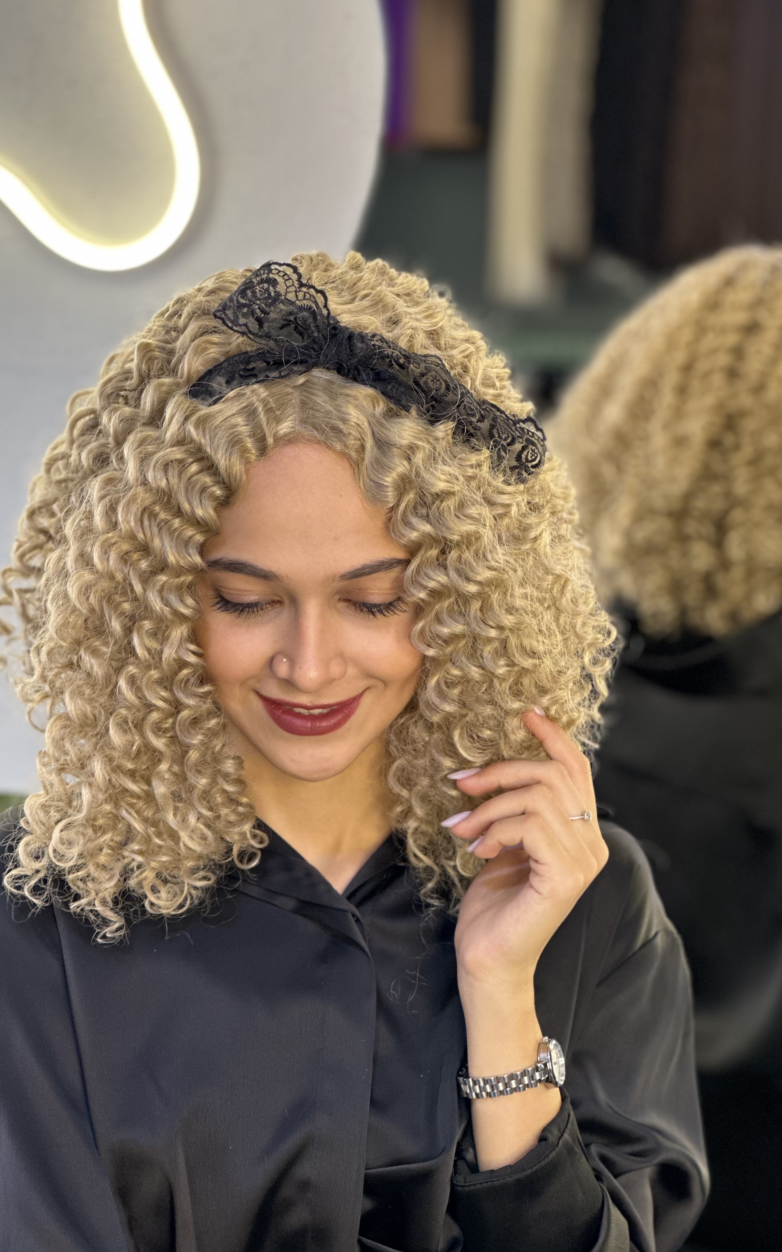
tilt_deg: -7.6
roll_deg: -2.4
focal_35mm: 85
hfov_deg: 15.4
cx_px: 321
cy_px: 643
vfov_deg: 24.4
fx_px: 2898
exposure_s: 1/33
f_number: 2.8
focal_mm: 9
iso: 125
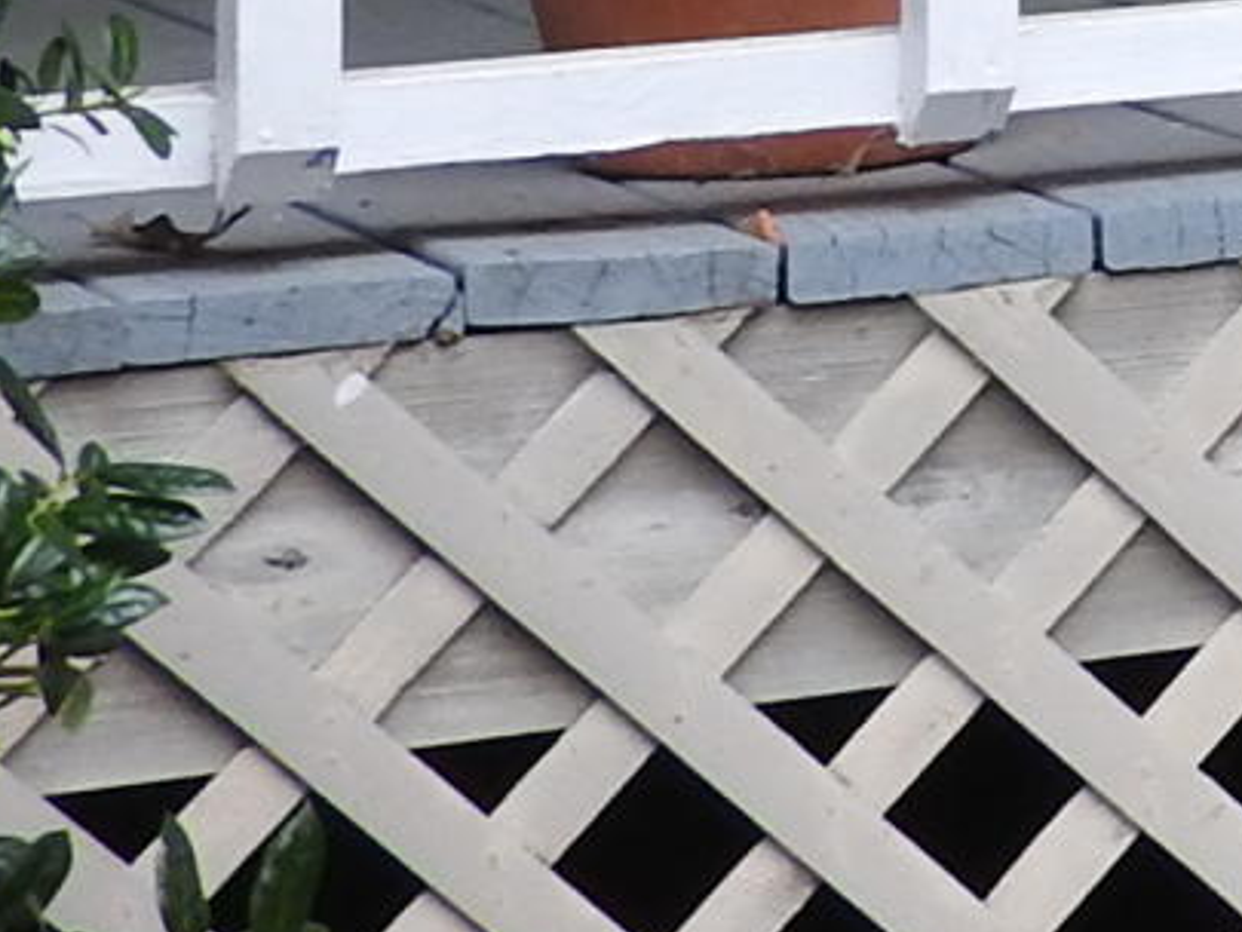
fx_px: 7968
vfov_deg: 6.5
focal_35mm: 222
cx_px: 3386
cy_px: -1027
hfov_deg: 8.0
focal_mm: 5.4
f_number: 3.5
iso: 100
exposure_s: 1/30
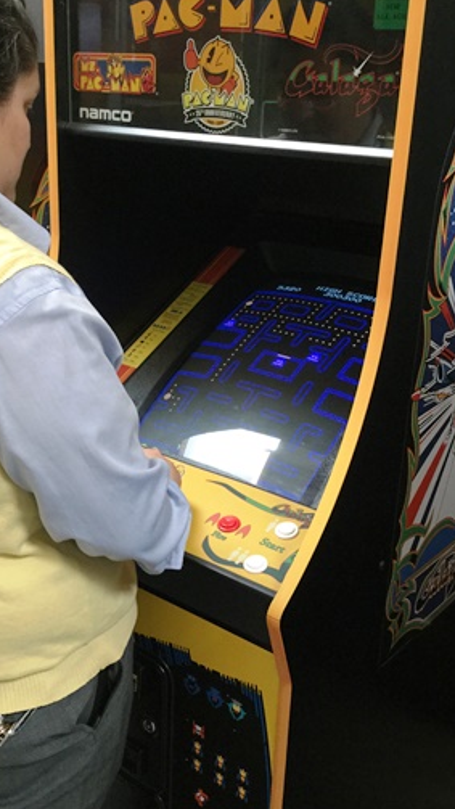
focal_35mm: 43
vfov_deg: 47.3
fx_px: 922
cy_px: 426
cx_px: 154
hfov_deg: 27.6
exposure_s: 1/30
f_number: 2.4
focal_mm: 3.3
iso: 100
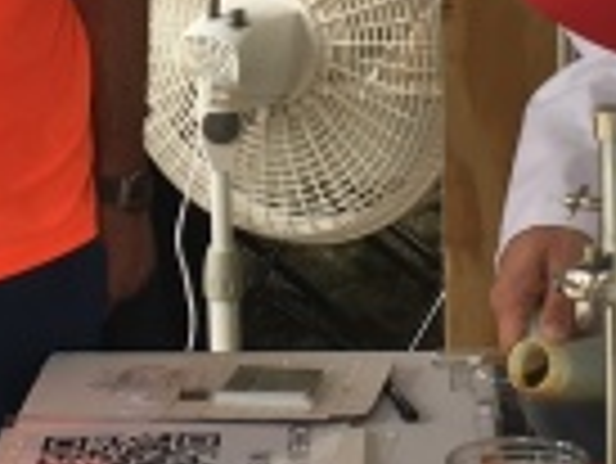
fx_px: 3010
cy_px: -14
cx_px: 193
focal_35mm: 169
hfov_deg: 11.7
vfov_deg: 8.7
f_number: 2.2
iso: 32
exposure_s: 1/120
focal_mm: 4.15
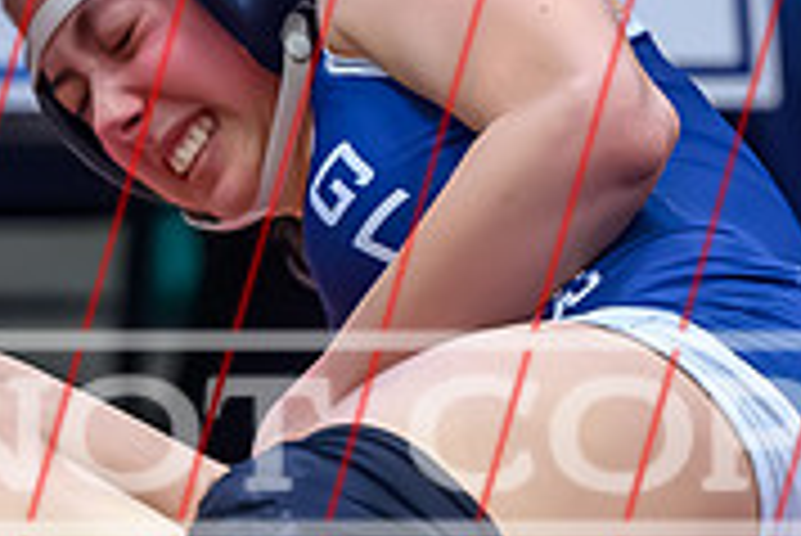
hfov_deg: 2.7
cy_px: 521
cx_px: 278
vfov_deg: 1.8
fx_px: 17235
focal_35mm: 774
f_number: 2.8
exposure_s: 1/640
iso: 10000
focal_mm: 165
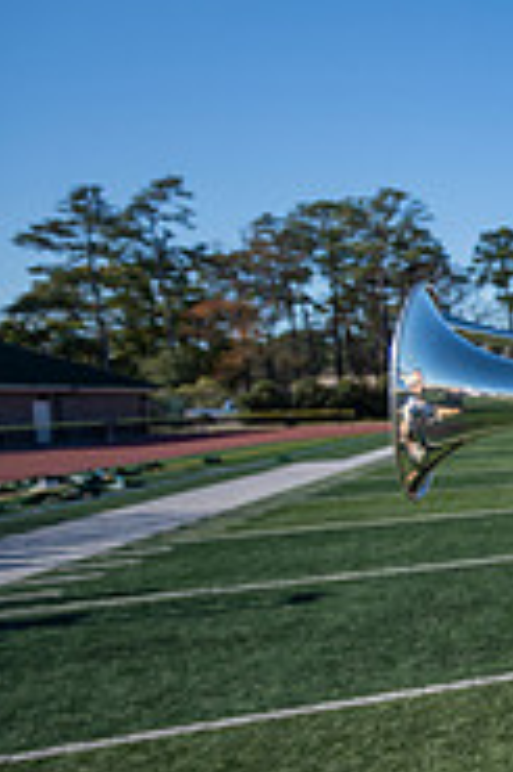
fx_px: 942
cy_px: 419
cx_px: 1068
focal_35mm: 44
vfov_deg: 44.5
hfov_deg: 18.1
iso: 160
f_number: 4
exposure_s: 1/2000
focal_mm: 14
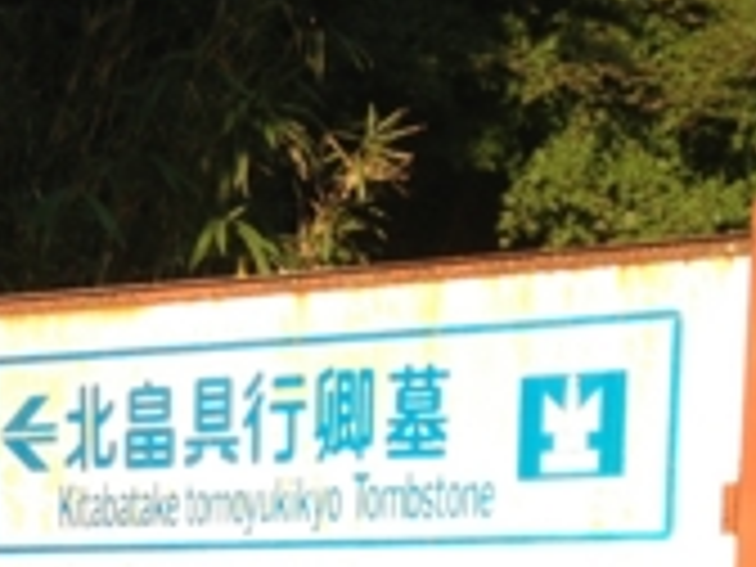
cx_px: -194
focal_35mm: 118
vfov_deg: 11.9
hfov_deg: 15.9
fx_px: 2577
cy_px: 914
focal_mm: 4.13
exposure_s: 1/328
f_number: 2.4
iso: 50
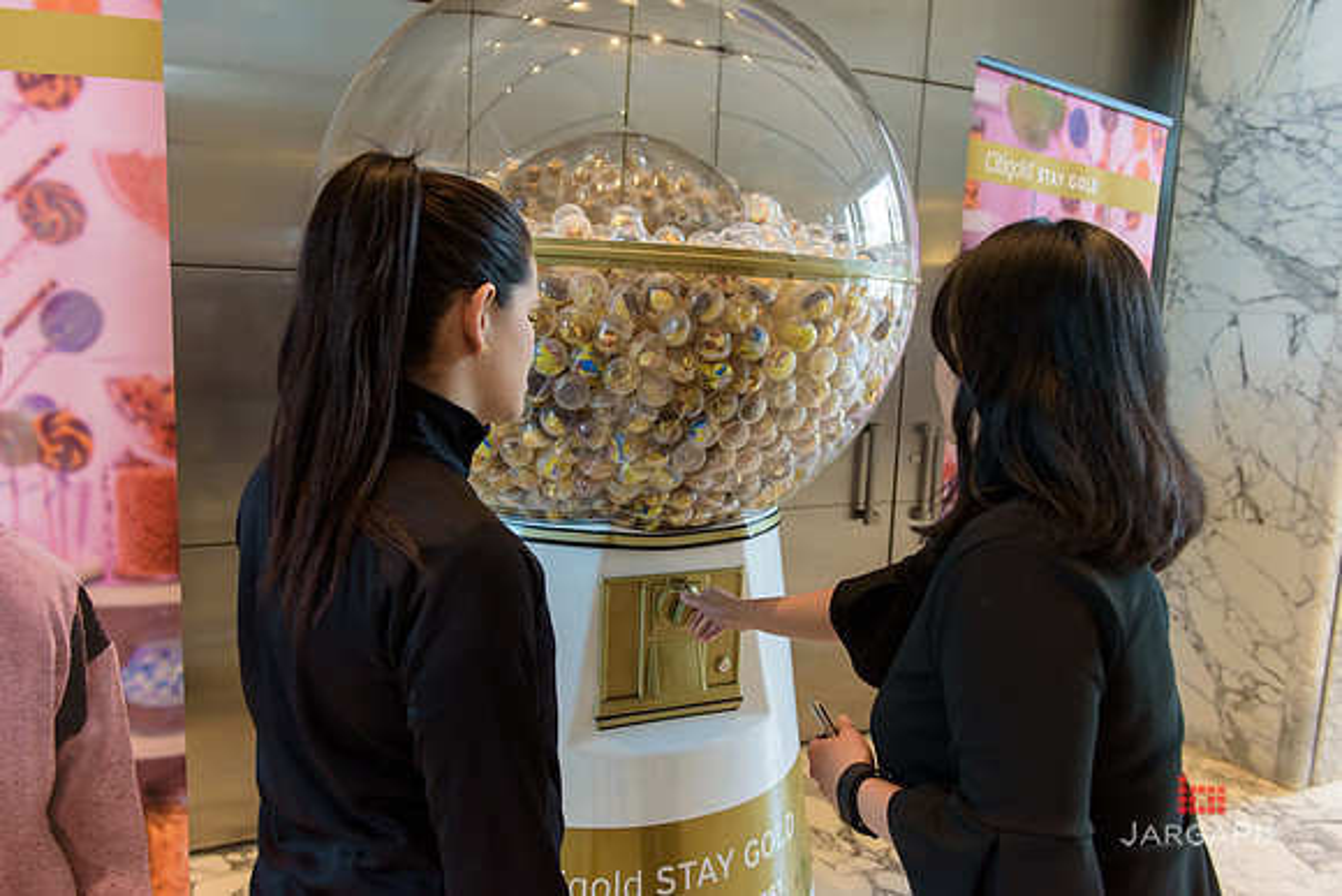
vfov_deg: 48.0
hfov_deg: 67.4
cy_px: 448
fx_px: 1007
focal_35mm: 27
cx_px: 671
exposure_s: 1/125
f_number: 3.2
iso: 1250
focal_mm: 27
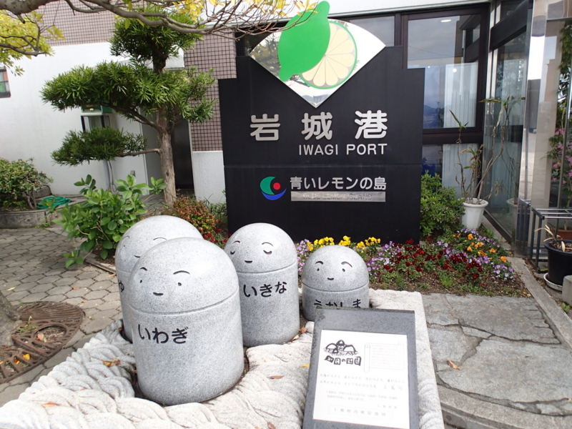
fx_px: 413
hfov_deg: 69.4
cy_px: 214
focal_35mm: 25
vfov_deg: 54.9
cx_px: 286
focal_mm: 4.5
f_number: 2.8
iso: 100
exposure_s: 1/320
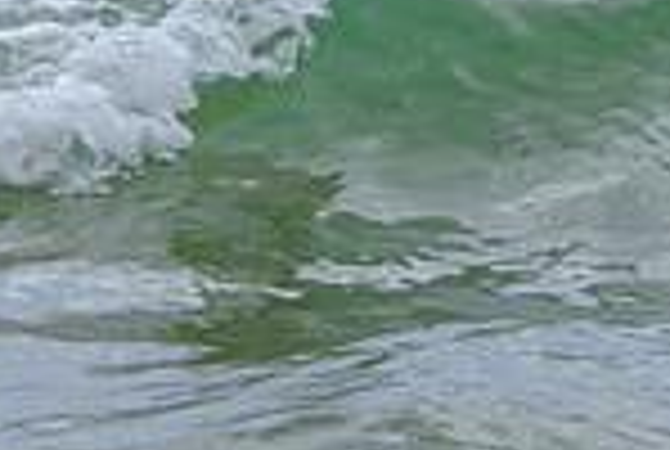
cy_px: -313
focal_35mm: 1287
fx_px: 24000
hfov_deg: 1.6
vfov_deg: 1.1
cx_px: -691
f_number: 5.6
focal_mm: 270
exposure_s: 1/1600
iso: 220
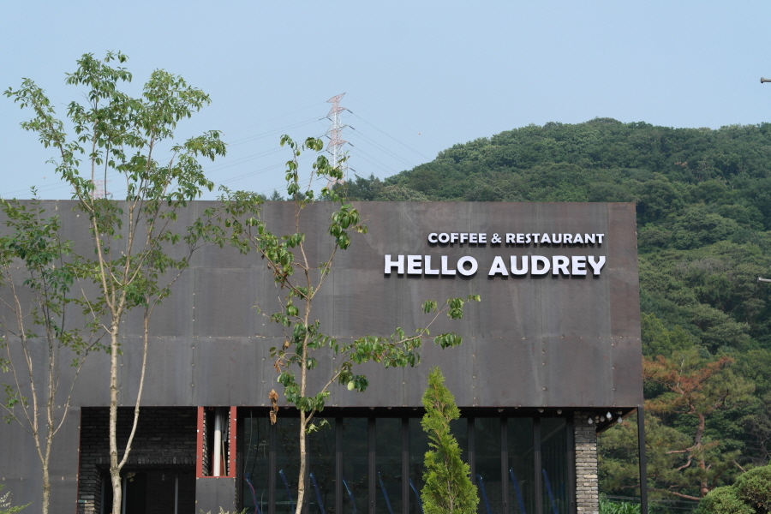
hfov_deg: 26.3
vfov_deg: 17.7
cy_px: 257
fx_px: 1649
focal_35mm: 77
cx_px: 386
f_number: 7.1
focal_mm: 50
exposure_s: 1/250
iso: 100
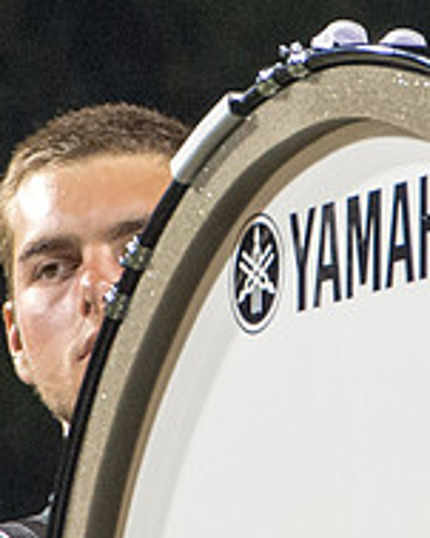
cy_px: 133
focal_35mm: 614
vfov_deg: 3.2
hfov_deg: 2.5
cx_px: 246
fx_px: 9775
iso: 6400
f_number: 5.6
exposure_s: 1/160
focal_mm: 120
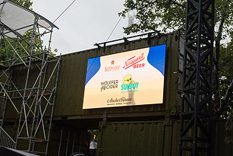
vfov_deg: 26.5
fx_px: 330
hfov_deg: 38.8
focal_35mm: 51
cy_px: 93
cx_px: 131
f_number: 3.5
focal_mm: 27
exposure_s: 1/2000
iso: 5000
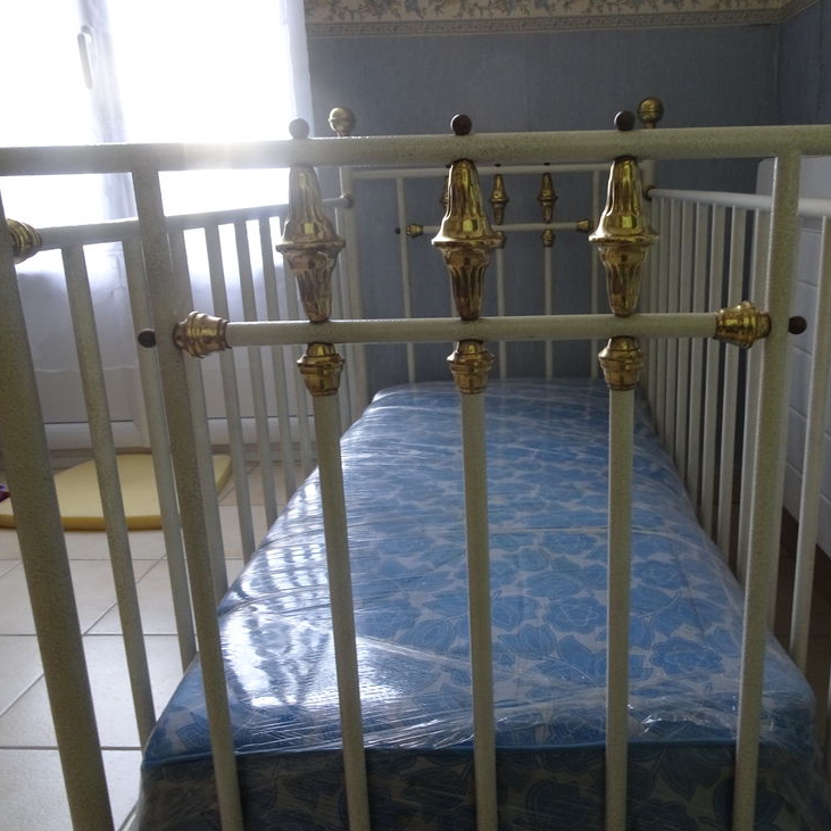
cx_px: 501
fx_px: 788
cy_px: 406
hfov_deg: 55.2
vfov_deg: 55.6
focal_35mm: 29
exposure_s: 1/30
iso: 200
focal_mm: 4.1
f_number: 3.5
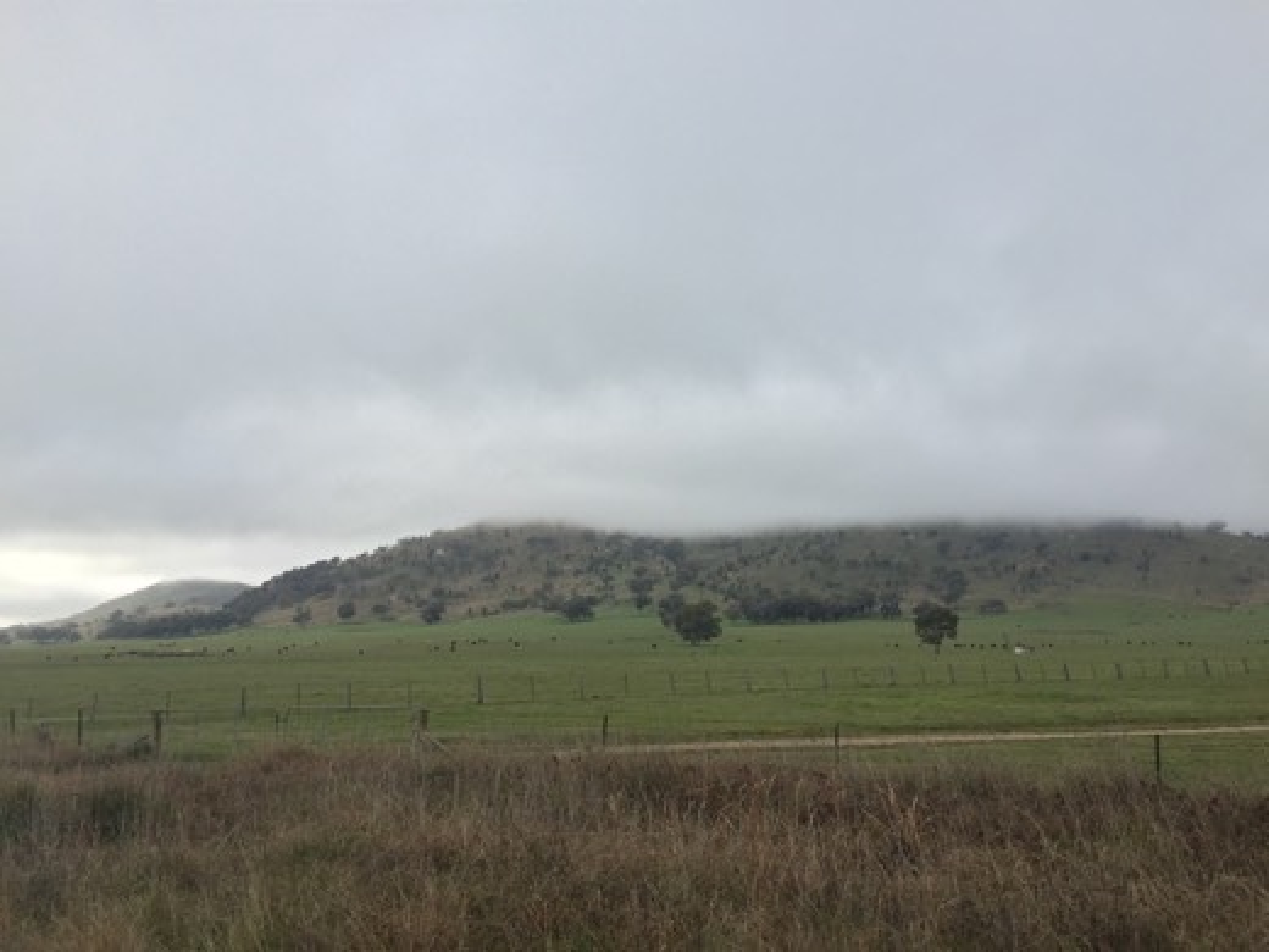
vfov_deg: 48.2
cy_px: 476
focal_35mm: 29
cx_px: 634
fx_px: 1063
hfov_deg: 61.7
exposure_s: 1/775
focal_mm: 4.15
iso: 32
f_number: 2.2
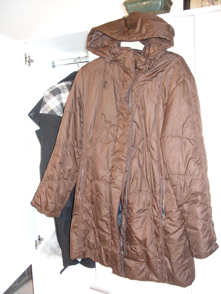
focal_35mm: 38
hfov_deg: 37.7
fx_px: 323
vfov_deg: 49.0
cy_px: 147
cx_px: 110
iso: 400
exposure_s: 1/30
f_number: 2.8
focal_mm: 7.8
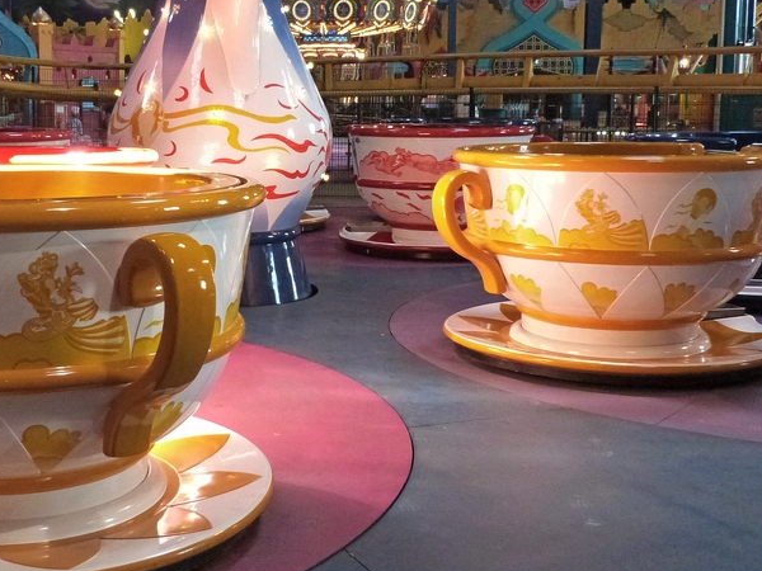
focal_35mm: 50
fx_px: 1101
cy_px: 239
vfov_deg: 29.1
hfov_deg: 37.4
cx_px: 210
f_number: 2.9
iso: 800
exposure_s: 1/60
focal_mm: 5.2
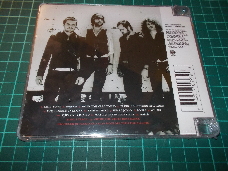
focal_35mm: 29
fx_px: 191
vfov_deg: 48.2
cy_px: 86
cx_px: 114
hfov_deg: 61.7
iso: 200
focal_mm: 4.1
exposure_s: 1/30
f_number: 3.3
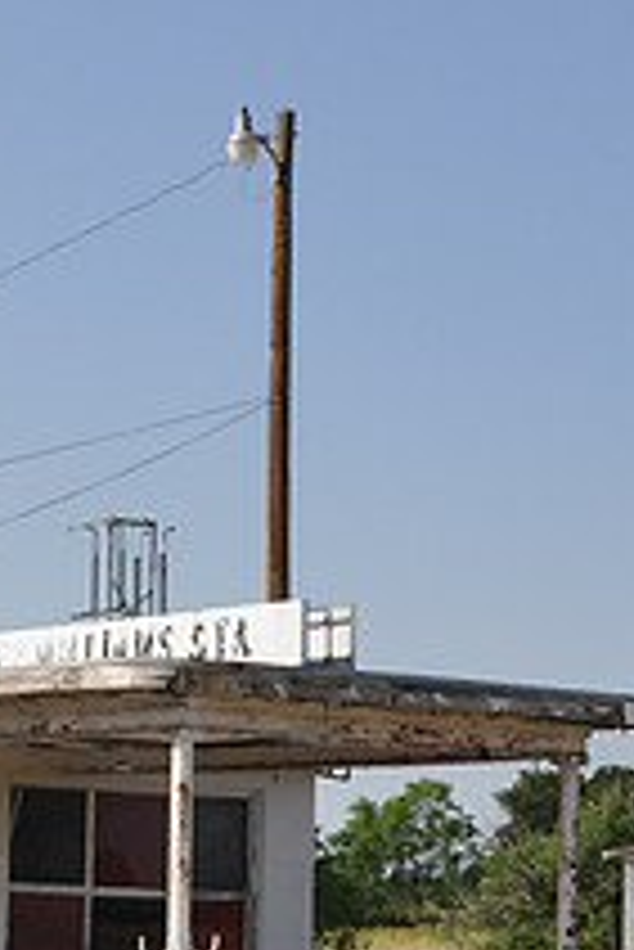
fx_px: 2822
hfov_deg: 12.7
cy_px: 786
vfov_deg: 18.9
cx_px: 94
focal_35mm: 107
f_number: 11
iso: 200
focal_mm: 26
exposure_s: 1/125
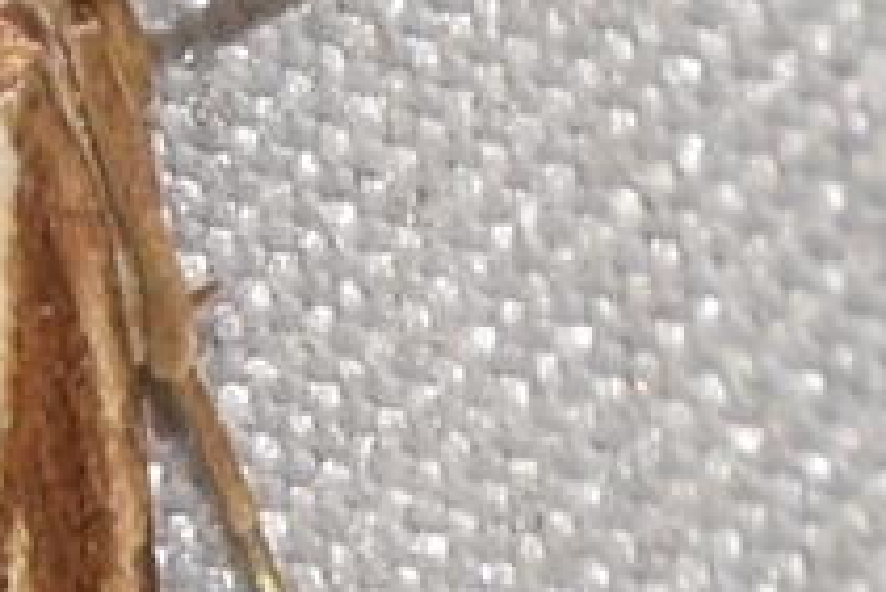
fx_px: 23445
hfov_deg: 2.2
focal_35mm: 952
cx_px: -94
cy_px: 731
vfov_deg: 1.4
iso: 100
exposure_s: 1/160
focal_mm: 140
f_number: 13
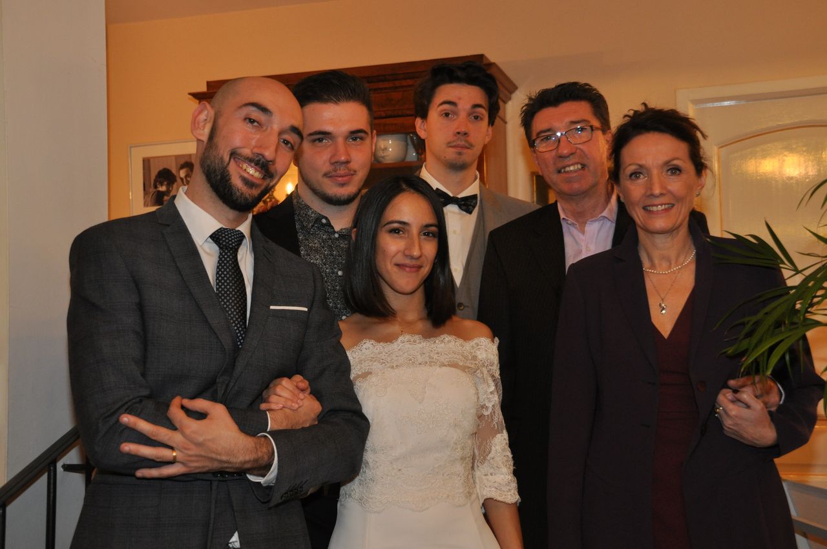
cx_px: 414
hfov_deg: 43.7
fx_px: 1032
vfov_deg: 29.8
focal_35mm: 45
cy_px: 274
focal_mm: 30
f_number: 4.2
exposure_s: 1/60
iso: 800
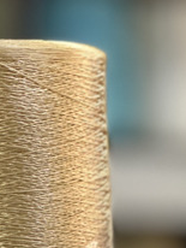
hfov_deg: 4.9
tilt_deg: +0.5
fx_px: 2138
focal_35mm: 299
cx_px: -92
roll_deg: -1.2
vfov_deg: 6.6
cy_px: 212
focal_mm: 9
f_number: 2.8
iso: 160
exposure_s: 1/33
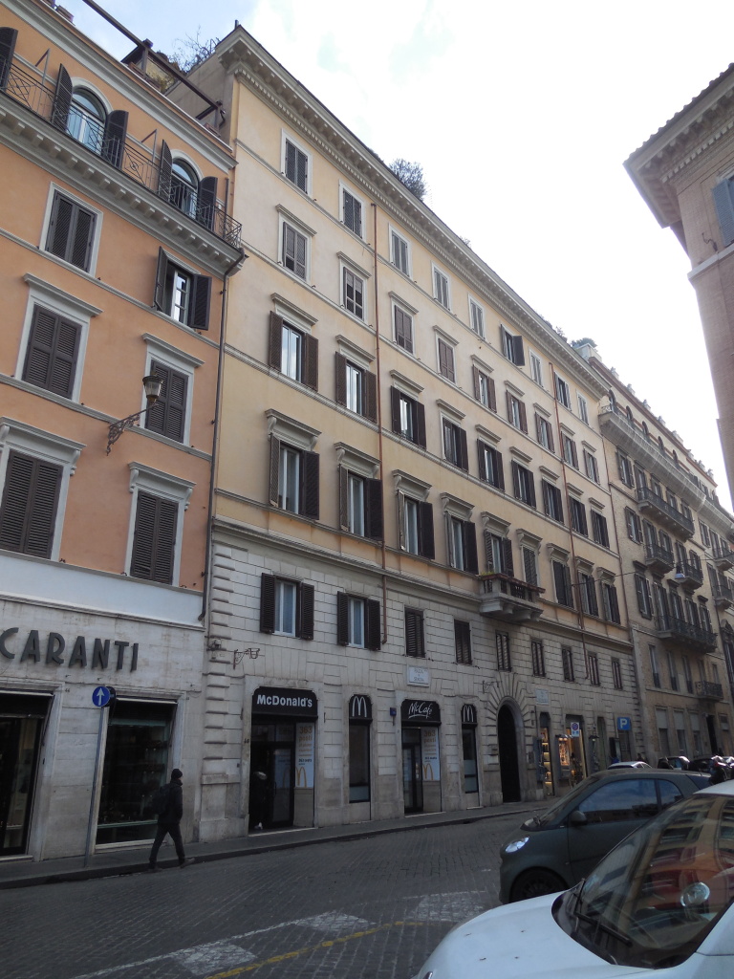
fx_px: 707
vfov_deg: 69.4
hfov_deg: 54.9
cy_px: 490
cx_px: 367
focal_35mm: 25
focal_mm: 4.5
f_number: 3.1
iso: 125
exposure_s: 1/500
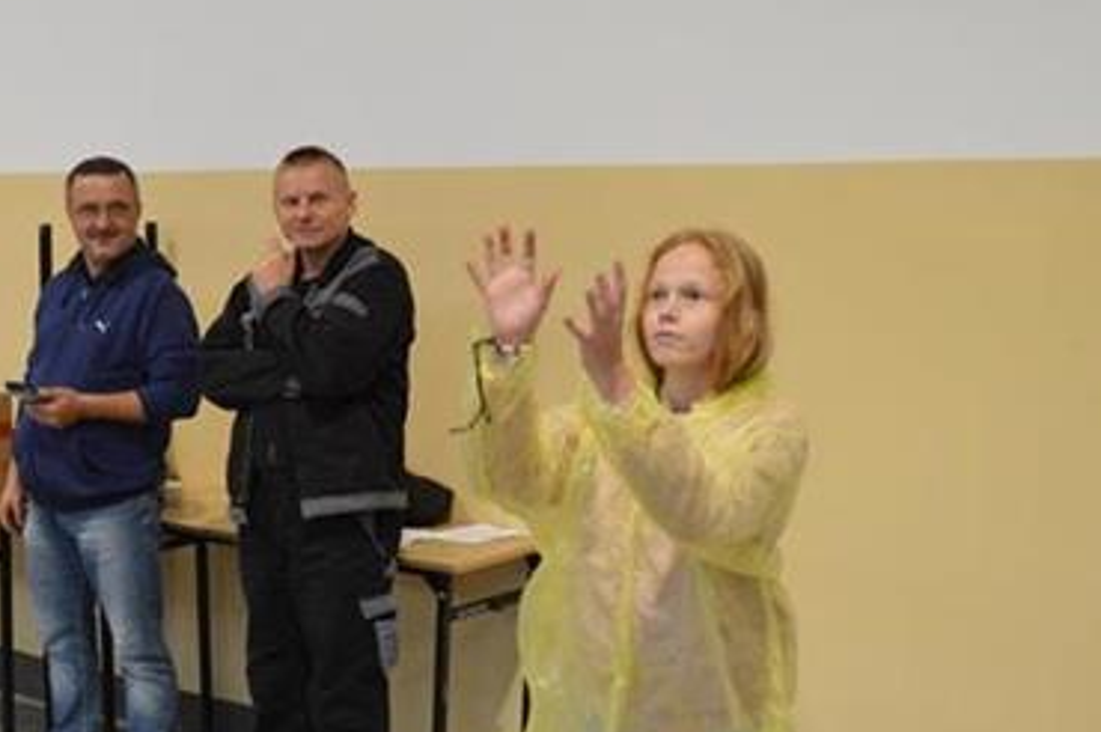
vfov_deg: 23.3
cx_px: 244
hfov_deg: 33.6
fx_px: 1772
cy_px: 454
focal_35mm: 58
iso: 3200
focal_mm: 22
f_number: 3.5
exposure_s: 1/400
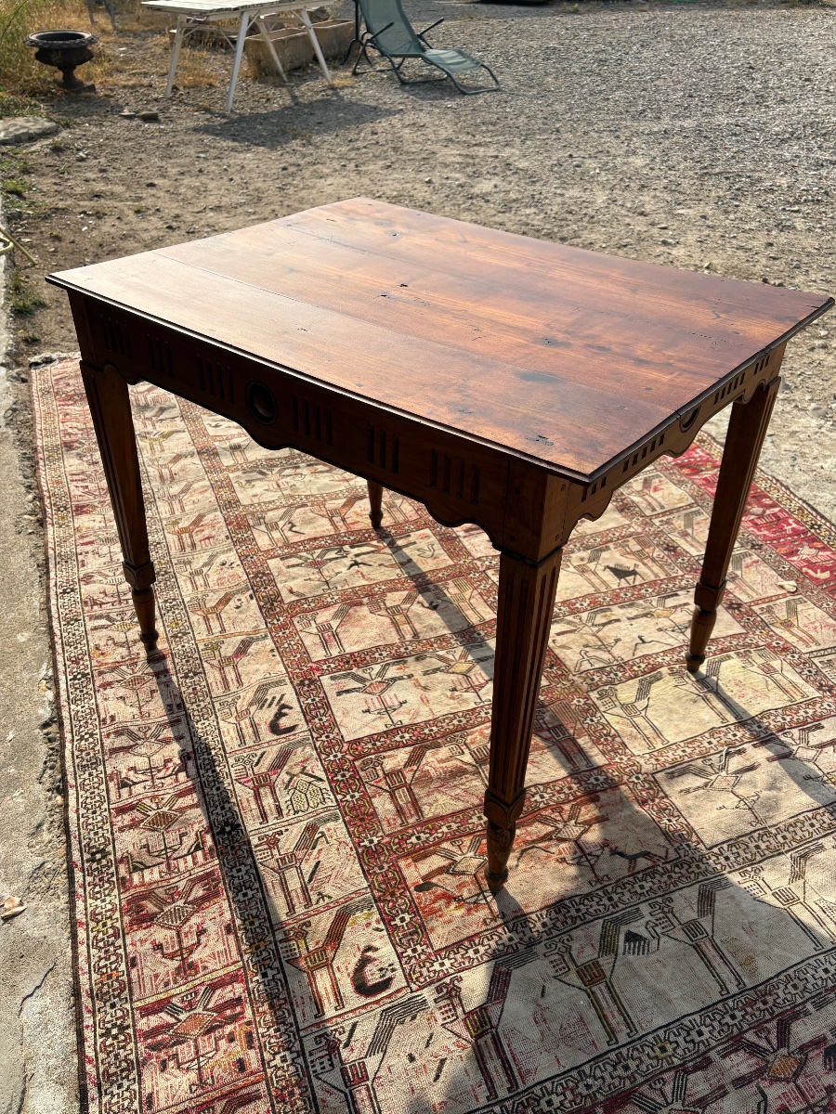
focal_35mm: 26
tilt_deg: -35.5
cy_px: 557
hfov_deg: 53.1
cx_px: 418
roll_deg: +0.2
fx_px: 837
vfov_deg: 67.3
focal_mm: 5.96
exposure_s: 1/2865
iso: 50
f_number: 1.6
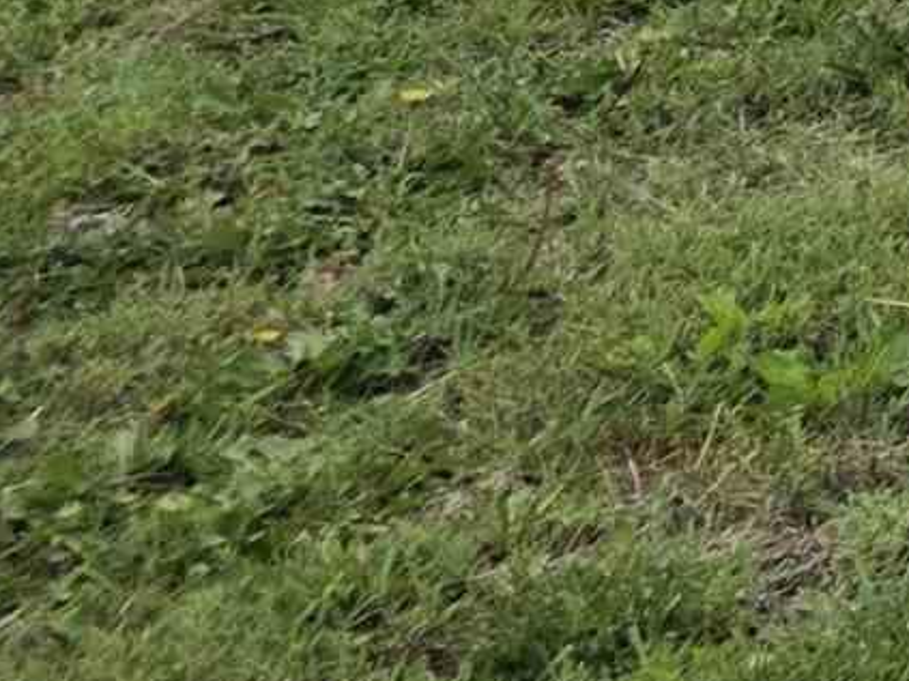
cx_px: 3245
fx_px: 4384
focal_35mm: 167
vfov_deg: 8.2
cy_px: -937
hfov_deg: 8.5
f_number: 1.7
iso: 80
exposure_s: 1/5296
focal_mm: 6.3
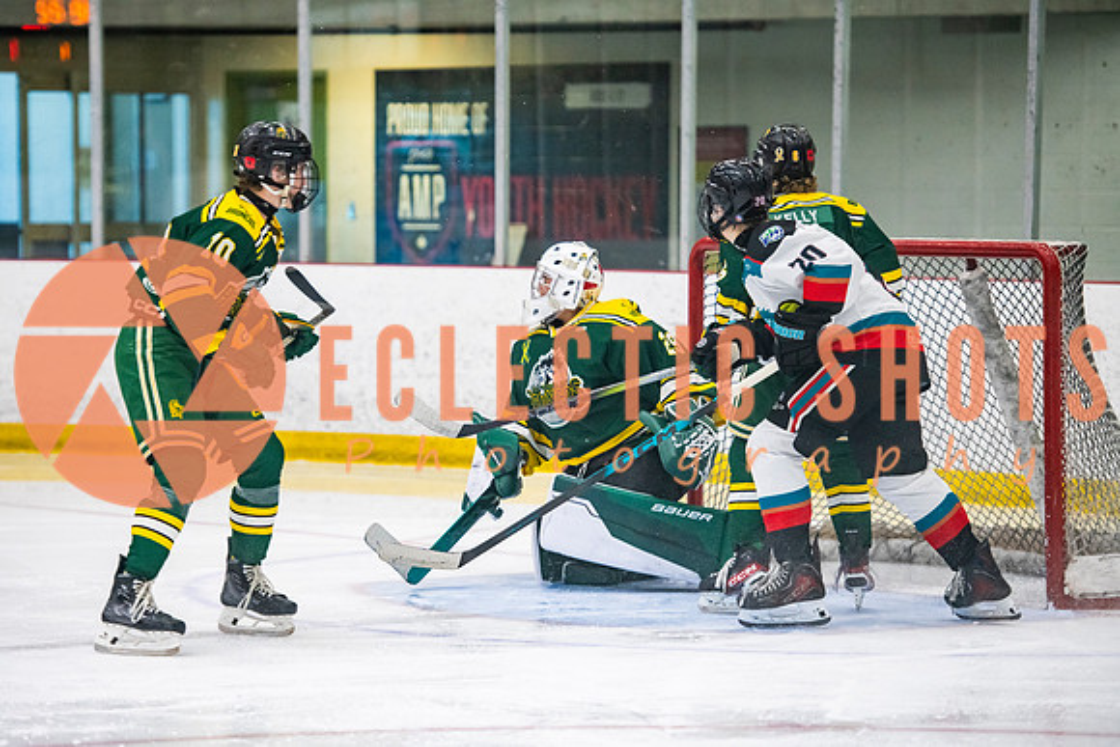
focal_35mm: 161
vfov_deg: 8.5
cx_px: 505
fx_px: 5003
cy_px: 410
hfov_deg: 12.8
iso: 2500
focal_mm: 145
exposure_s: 1/640
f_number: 3.2
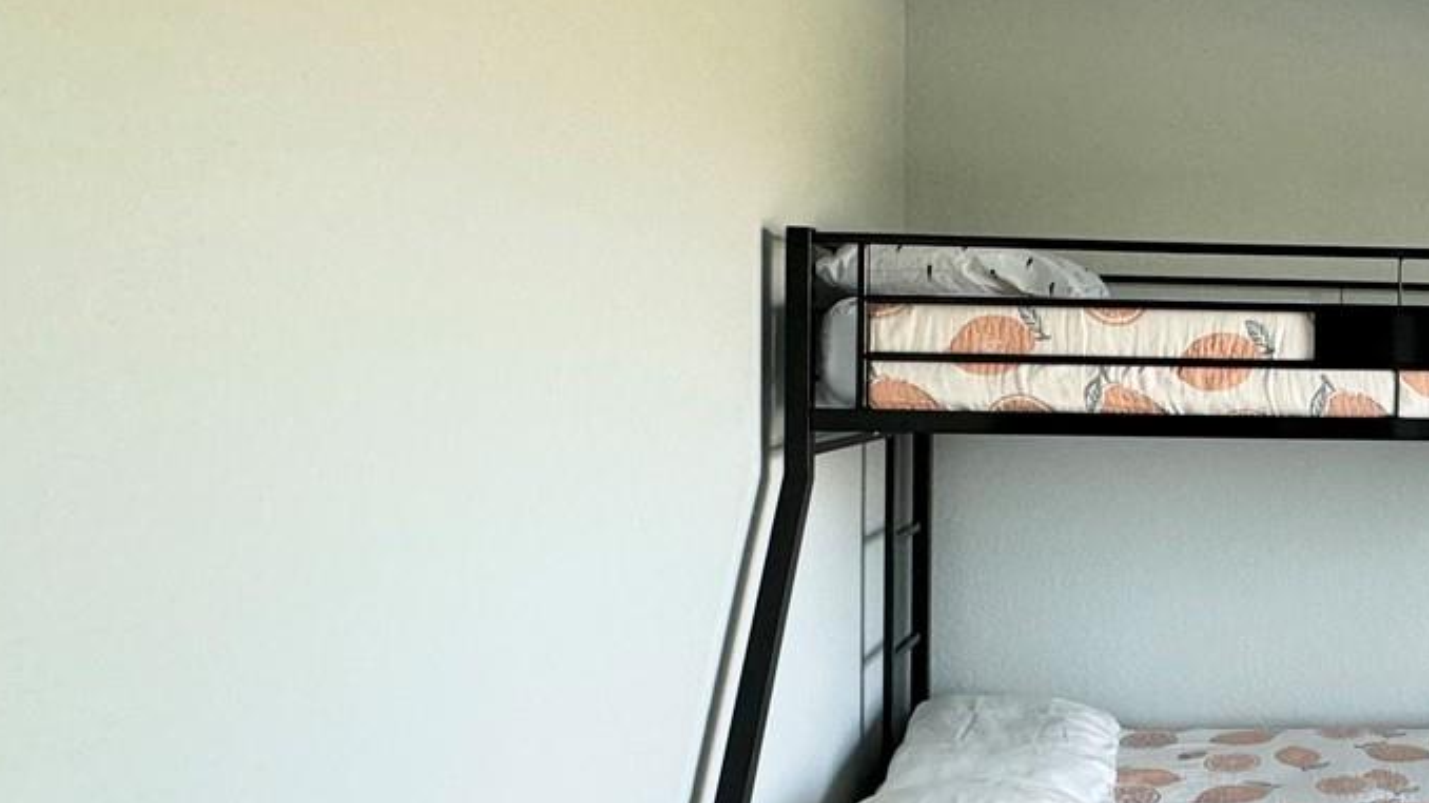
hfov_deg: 48.6
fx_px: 1364
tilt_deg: -2.0
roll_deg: -0.7
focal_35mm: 36
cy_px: 400
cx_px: 1322
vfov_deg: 32.8
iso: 250
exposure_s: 1/120
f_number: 2.2
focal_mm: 2.22
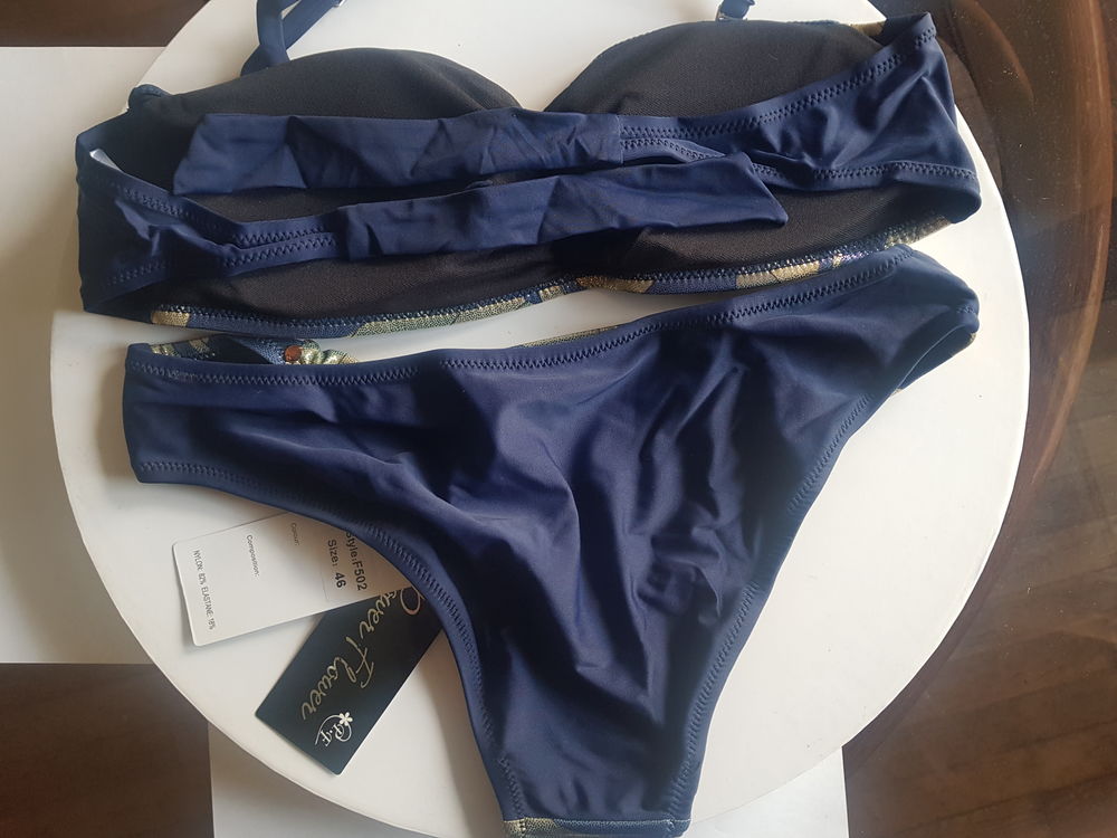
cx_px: 558
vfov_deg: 53.1
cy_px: 419
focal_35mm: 26
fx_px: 839
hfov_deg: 67.3
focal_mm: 4.2
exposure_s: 1/60
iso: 100
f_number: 1.7
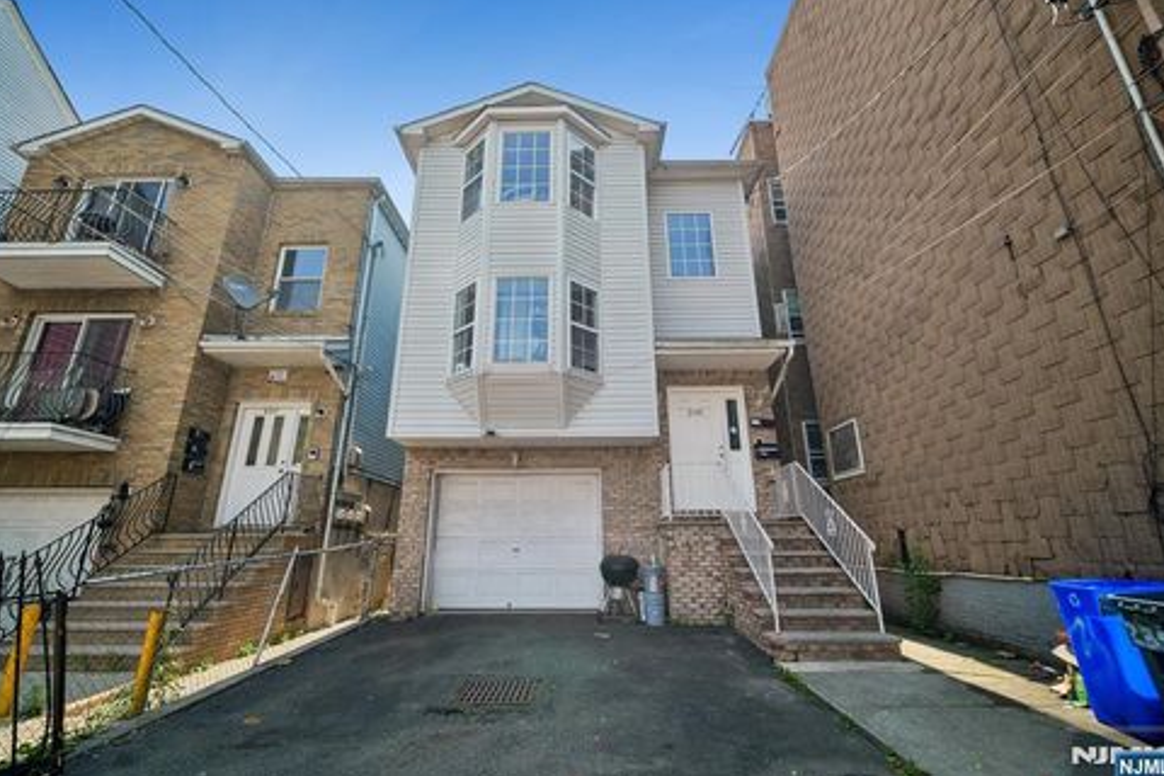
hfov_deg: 71.5
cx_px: 580
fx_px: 808
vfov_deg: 51.3
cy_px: 380
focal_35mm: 25
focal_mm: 24
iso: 640
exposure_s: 1/640
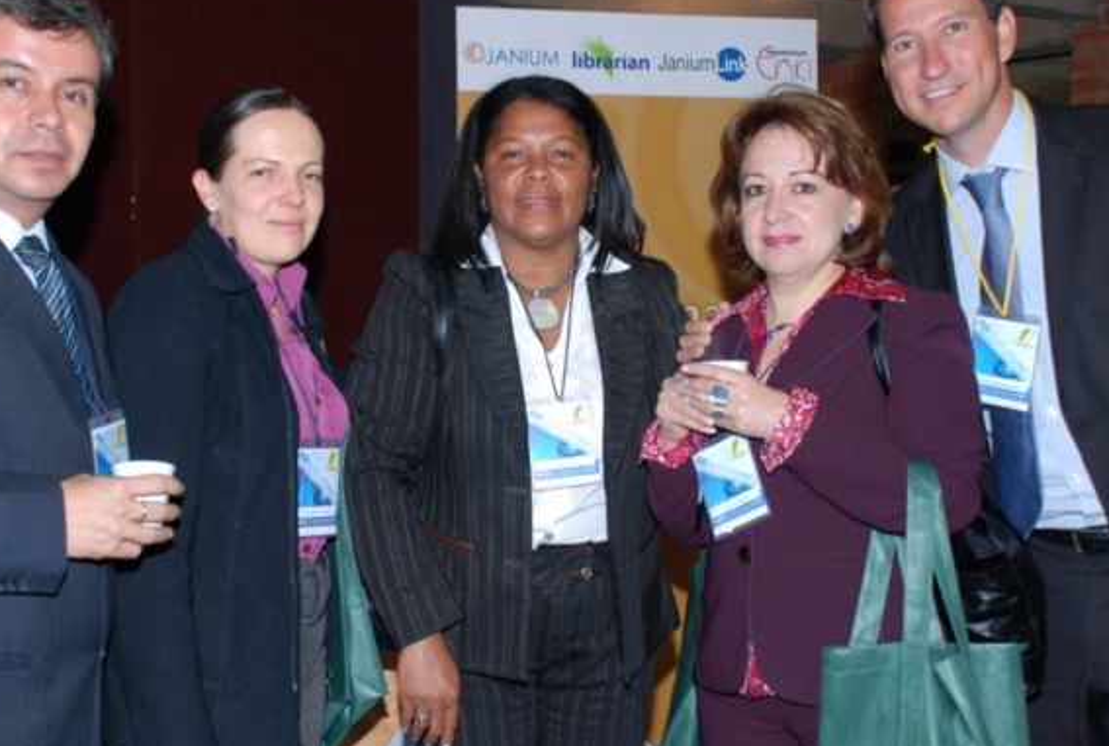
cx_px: 531
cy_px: 342
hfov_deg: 36.2
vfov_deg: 24.7
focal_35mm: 55
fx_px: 1698
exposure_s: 1/60
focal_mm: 26
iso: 200
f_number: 5
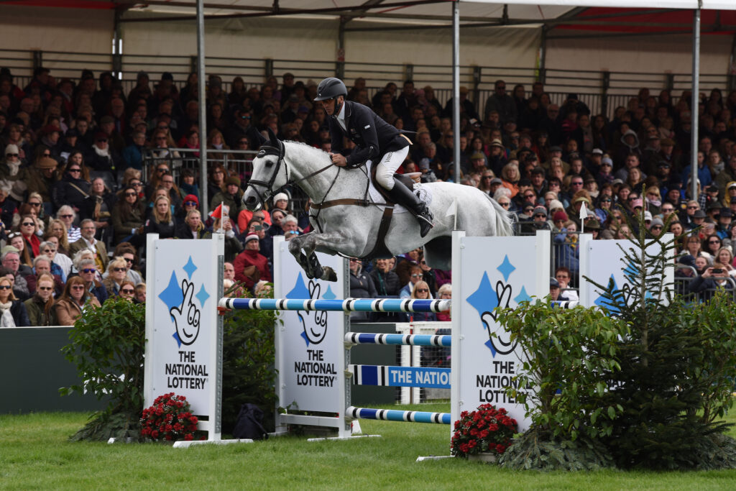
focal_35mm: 180
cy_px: 246
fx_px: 3680
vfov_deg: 7.6
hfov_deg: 11.4
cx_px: 368
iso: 400
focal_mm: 180
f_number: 5.6
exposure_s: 1/1000
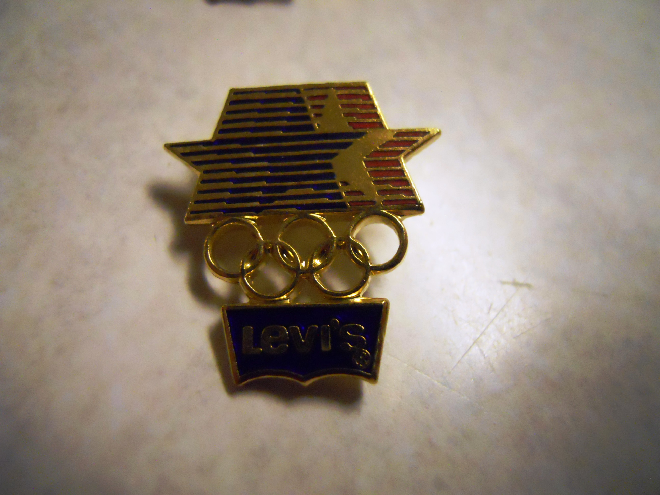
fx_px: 534
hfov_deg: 63.4
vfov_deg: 49.7
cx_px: 330
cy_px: 248
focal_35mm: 28
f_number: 2.7
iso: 800
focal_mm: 5
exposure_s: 1/125
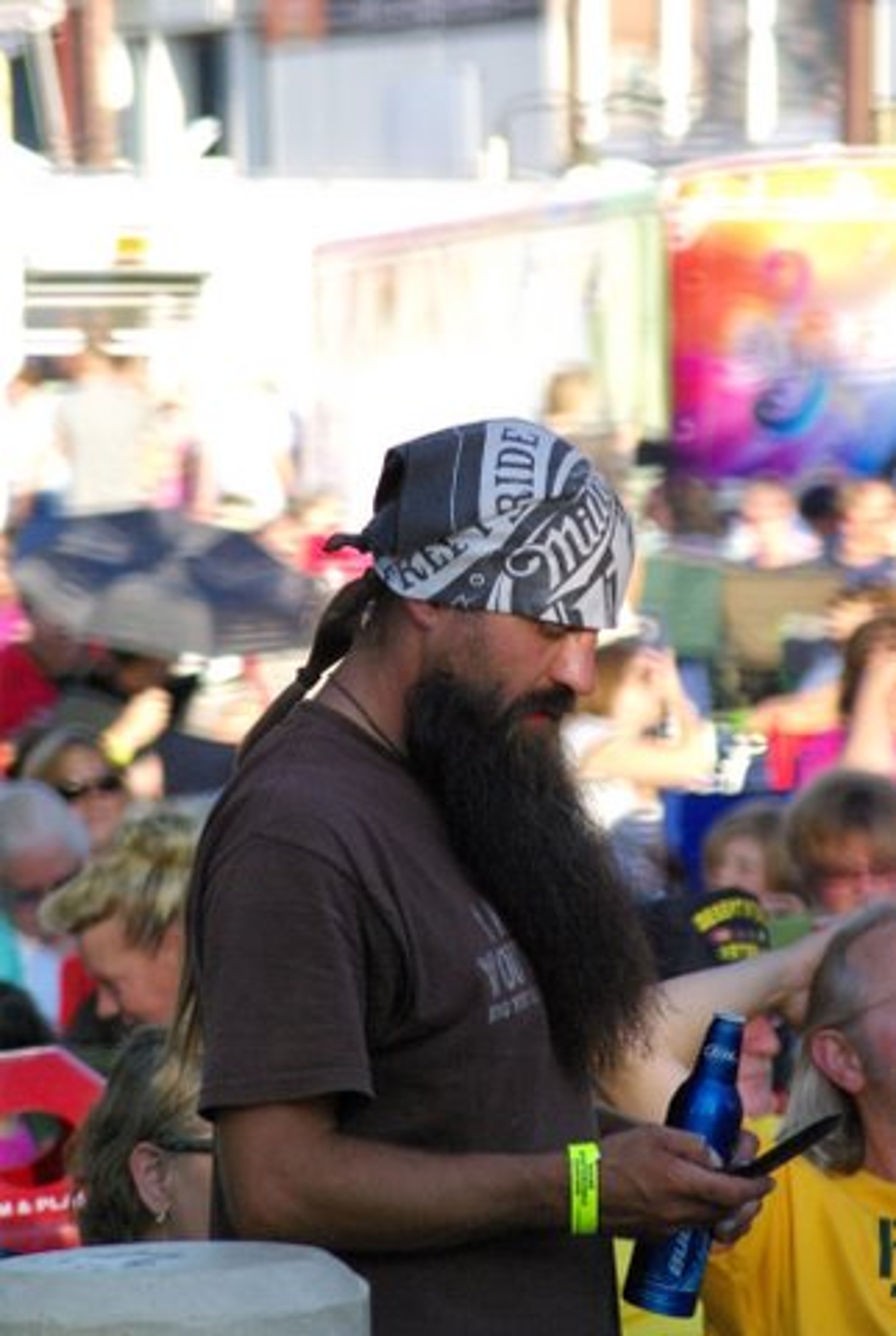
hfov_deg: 4.8
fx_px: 10593
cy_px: 668
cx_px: 448
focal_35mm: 285
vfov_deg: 7.2
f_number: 9.5
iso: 1600
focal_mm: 190
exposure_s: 1/500
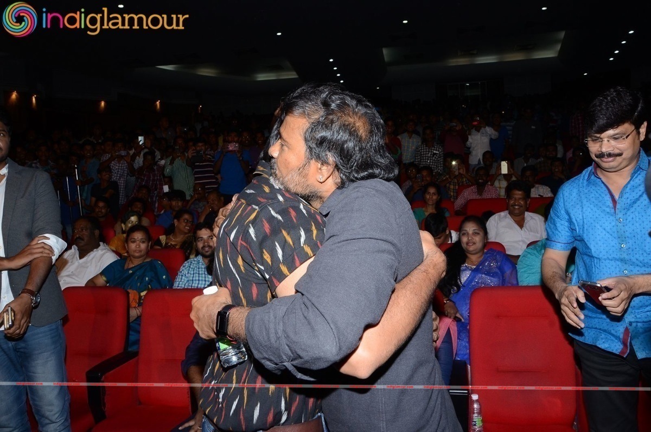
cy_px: 216
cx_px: 326
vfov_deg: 47.7
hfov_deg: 67.5
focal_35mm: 27
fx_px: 487
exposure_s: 1/125
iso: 640
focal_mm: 18
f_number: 8
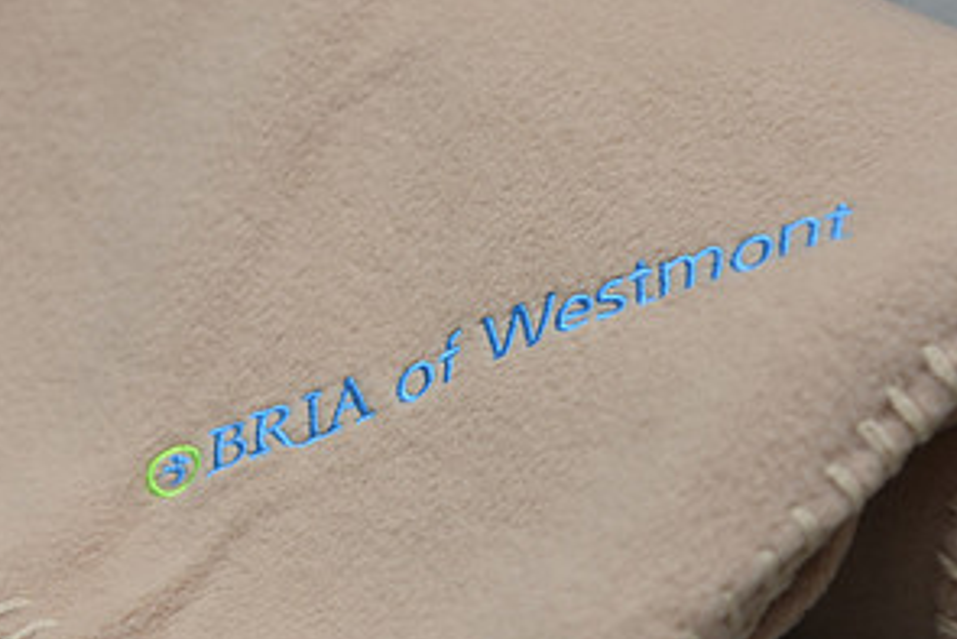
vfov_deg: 8.2
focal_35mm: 167
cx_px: 344
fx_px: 4441
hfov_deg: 12.3
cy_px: 381
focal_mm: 85
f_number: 4.5
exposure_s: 1/60
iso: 160
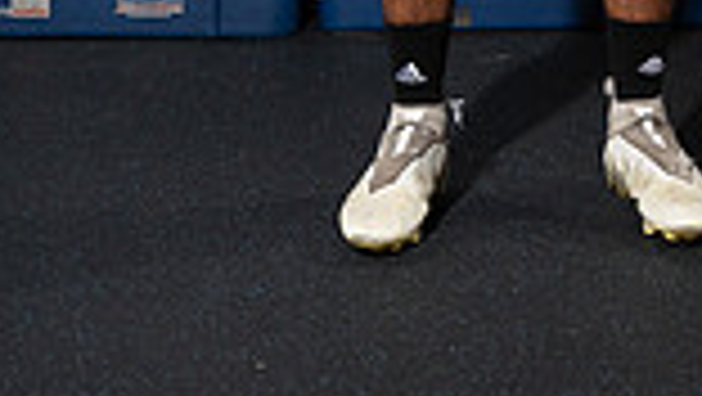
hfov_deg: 18.5
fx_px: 2142
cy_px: -536
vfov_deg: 9.5
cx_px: 554
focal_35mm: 115
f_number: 8
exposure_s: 1/250
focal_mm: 38
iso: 800
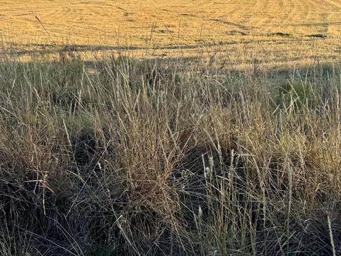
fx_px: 502
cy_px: 65
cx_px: 77
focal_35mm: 51
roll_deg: +0.6
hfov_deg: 36.5
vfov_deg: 28.1
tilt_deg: -8.9
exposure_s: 1/3096
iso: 80
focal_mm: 6.76
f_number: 1.78
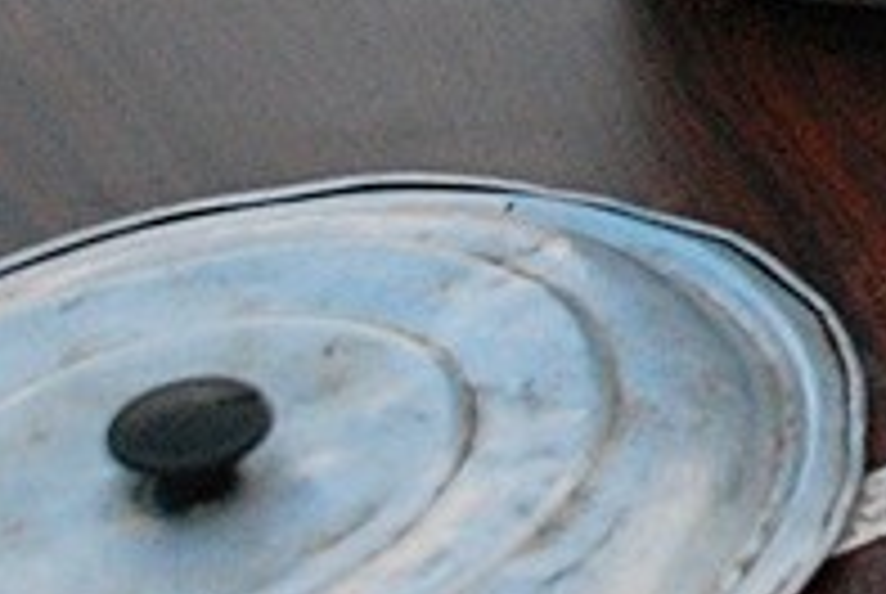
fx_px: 4659
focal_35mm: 189
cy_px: -328
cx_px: 1610
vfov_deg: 7.2
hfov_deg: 10.2
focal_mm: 31
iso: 1250
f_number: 5.6
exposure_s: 1/320
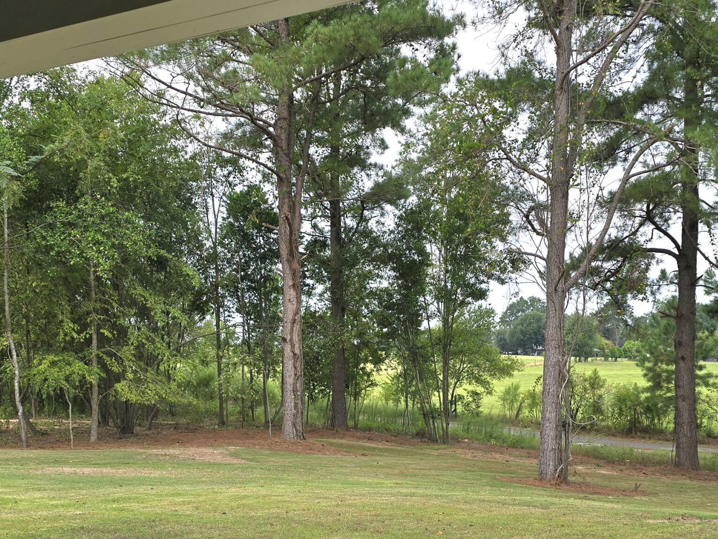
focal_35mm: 45
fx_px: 933
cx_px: 395
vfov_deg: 31.9
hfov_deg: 42.0
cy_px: 362
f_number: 1.7
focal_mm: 6.3
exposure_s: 1/400
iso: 12
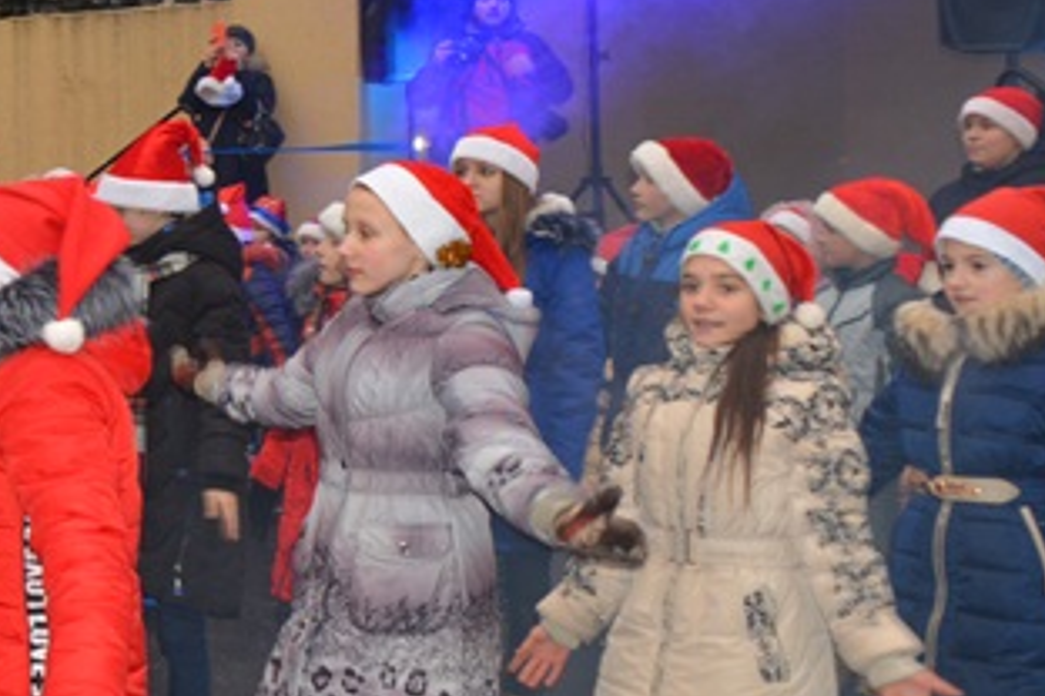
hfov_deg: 23.9
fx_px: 2235
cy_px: 176
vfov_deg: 17.6
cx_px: -211
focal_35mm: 77
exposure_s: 1/30
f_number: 5.6
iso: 200
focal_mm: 20
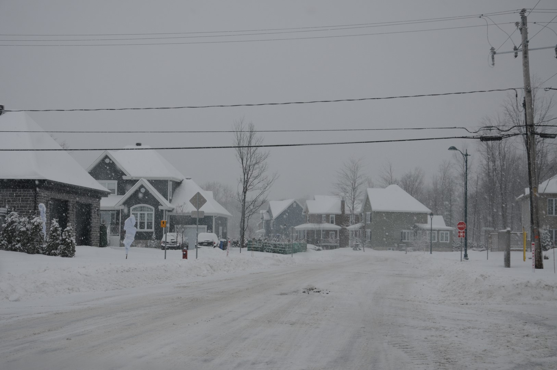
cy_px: 185
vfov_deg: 18.9
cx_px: 278
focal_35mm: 72
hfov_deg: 28.1
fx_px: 1113
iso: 200
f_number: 6.3
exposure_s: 1/160
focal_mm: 48
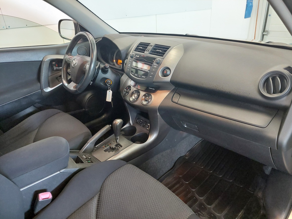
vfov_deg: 54.9
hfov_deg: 69.4
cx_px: 146
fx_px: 211
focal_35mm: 25
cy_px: 110
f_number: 1.8
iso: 500
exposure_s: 1/25
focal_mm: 5.23
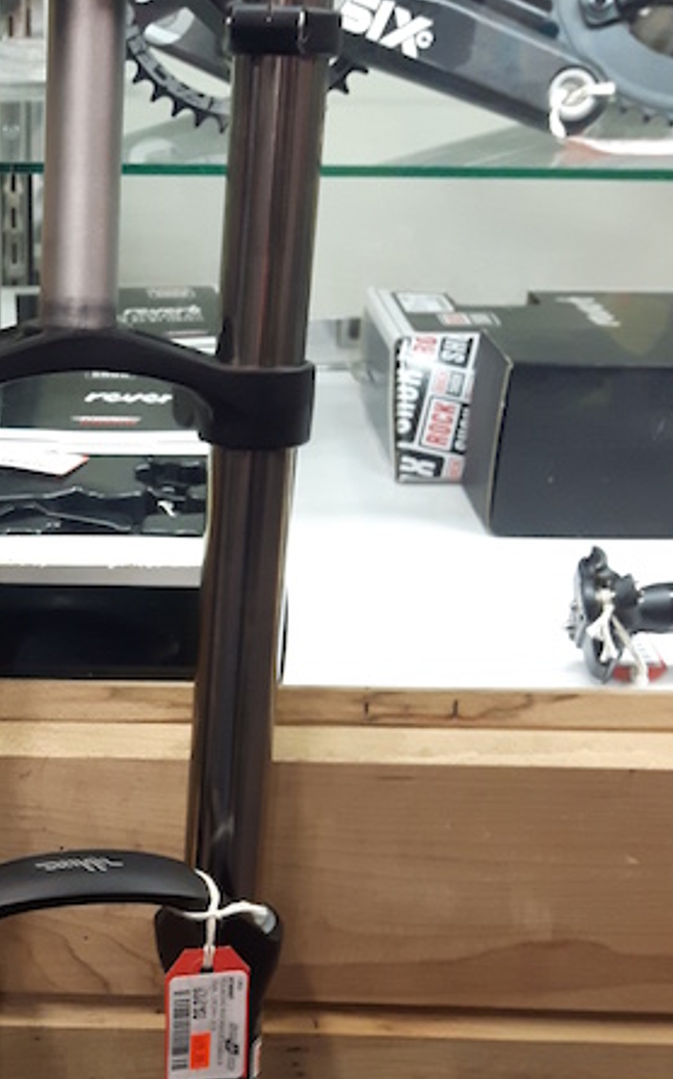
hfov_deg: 21.4
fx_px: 1735
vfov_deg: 34.3
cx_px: 58
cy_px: 692
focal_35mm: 59
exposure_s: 1/24
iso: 200
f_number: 1.9
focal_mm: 3.7
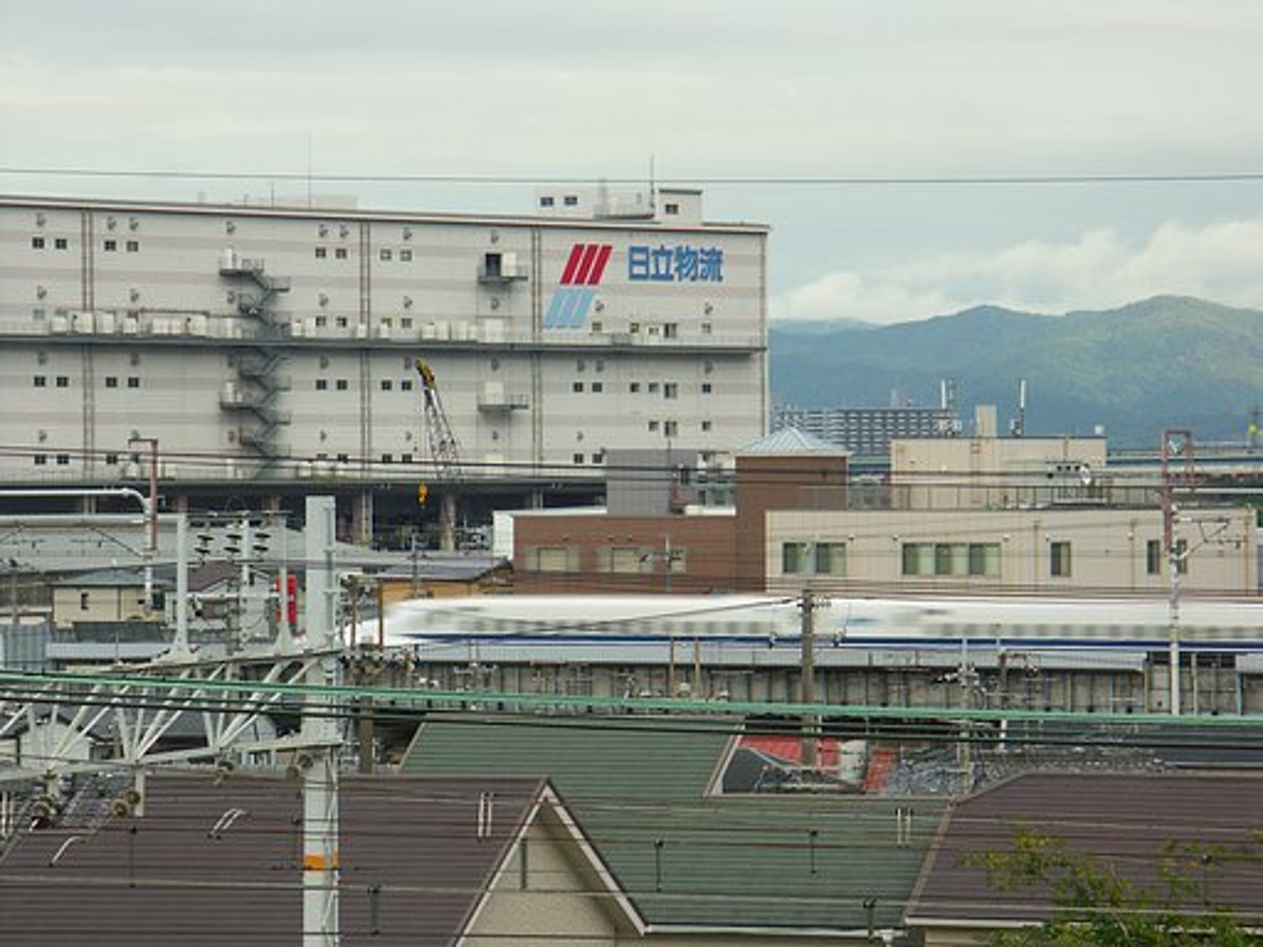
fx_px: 7297
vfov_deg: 7.4
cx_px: 632
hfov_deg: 9.9
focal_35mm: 200
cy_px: 474
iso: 64
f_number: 7.1
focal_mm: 50.8
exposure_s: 1/60
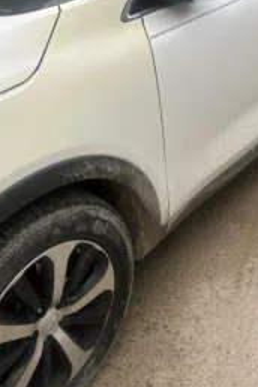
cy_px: 102
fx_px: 451
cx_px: 117
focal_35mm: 42
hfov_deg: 31.9
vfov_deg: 45.0
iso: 40
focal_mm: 5.7
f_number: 1.5
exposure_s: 1/155
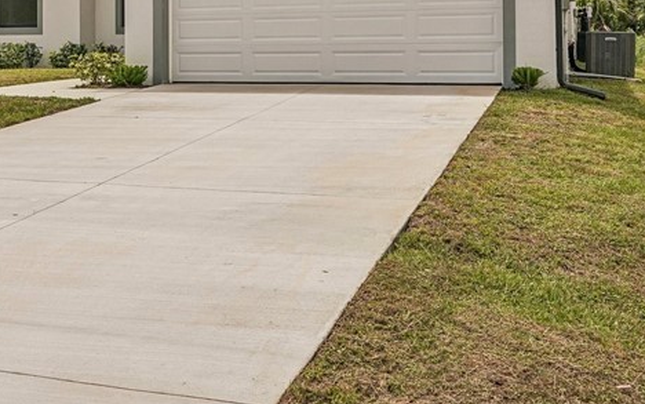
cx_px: 234
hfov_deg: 38.6
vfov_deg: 24.1
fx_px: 915
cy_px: 24
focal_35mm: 52
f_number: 8
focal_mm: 22
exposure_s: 1/1000
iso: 400
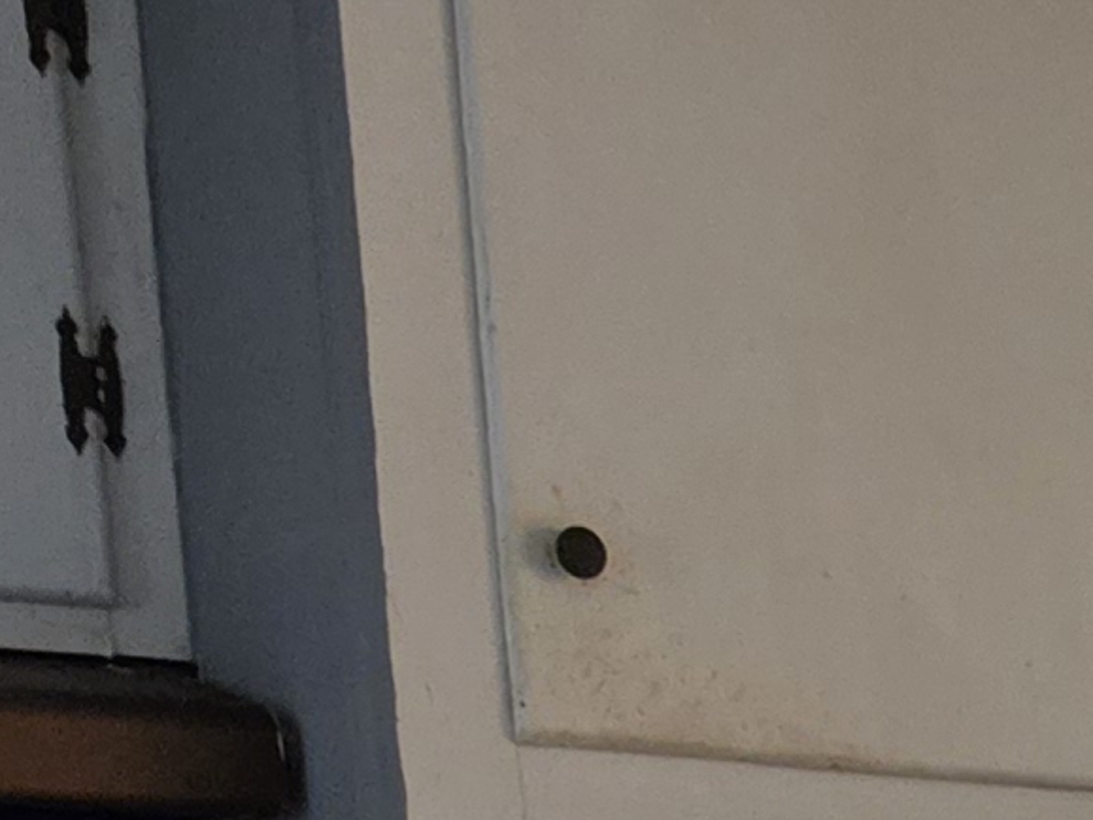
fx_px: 5019
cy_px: 2366
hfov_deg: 10.3
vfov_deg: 8.1
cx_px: 2850
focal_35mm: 159
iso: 320
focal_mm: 6.5
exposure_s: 1/120
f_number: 1.4
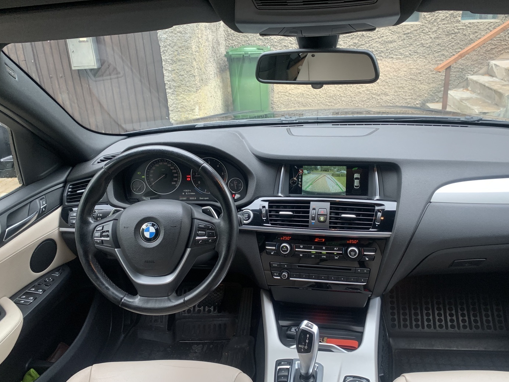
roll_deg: +1.3
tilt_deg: -21.2
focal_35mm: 30
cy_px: 191
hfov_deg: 59.9
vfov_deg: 46.8
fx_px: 441
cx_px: 270
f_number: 1.8
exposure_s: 1/89
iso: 100
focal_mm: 4.25
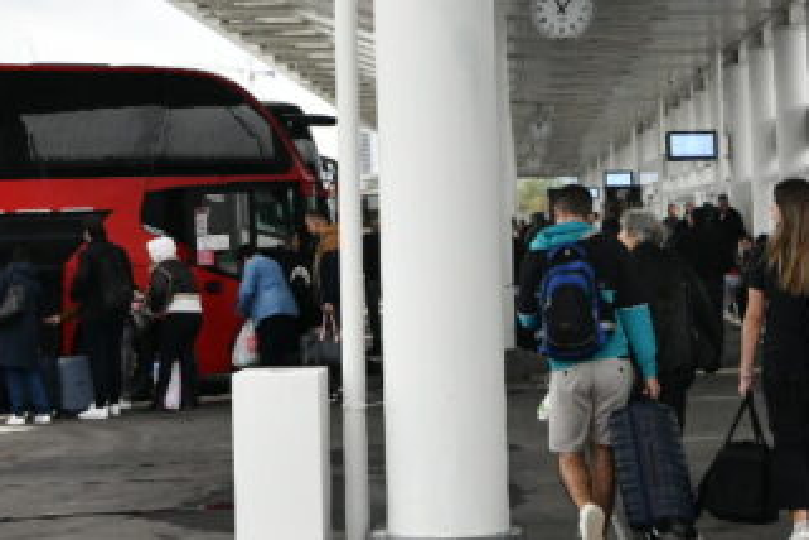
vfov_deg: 11.8
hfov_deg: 17.7
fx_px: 2584
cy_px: -6
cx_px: 255
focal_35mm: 115
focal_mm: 36
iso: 1600
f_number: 5.6
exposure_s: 1/1000
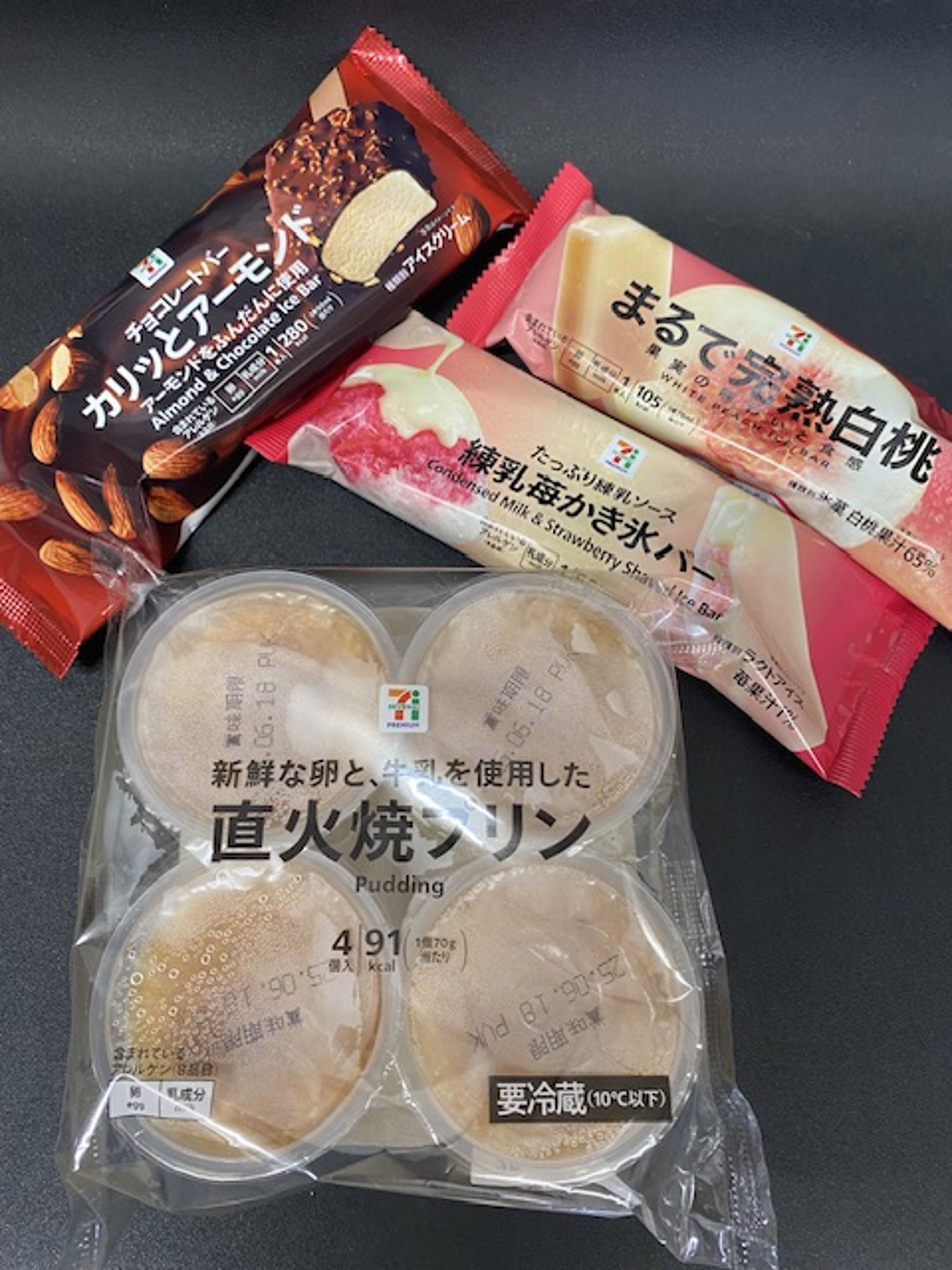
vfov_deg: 67.3
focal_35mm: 26
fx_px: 953
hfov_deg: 53.1
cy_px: 635
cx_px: 476
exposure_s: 1/50
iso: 125
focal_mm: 4.25
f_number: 1.8
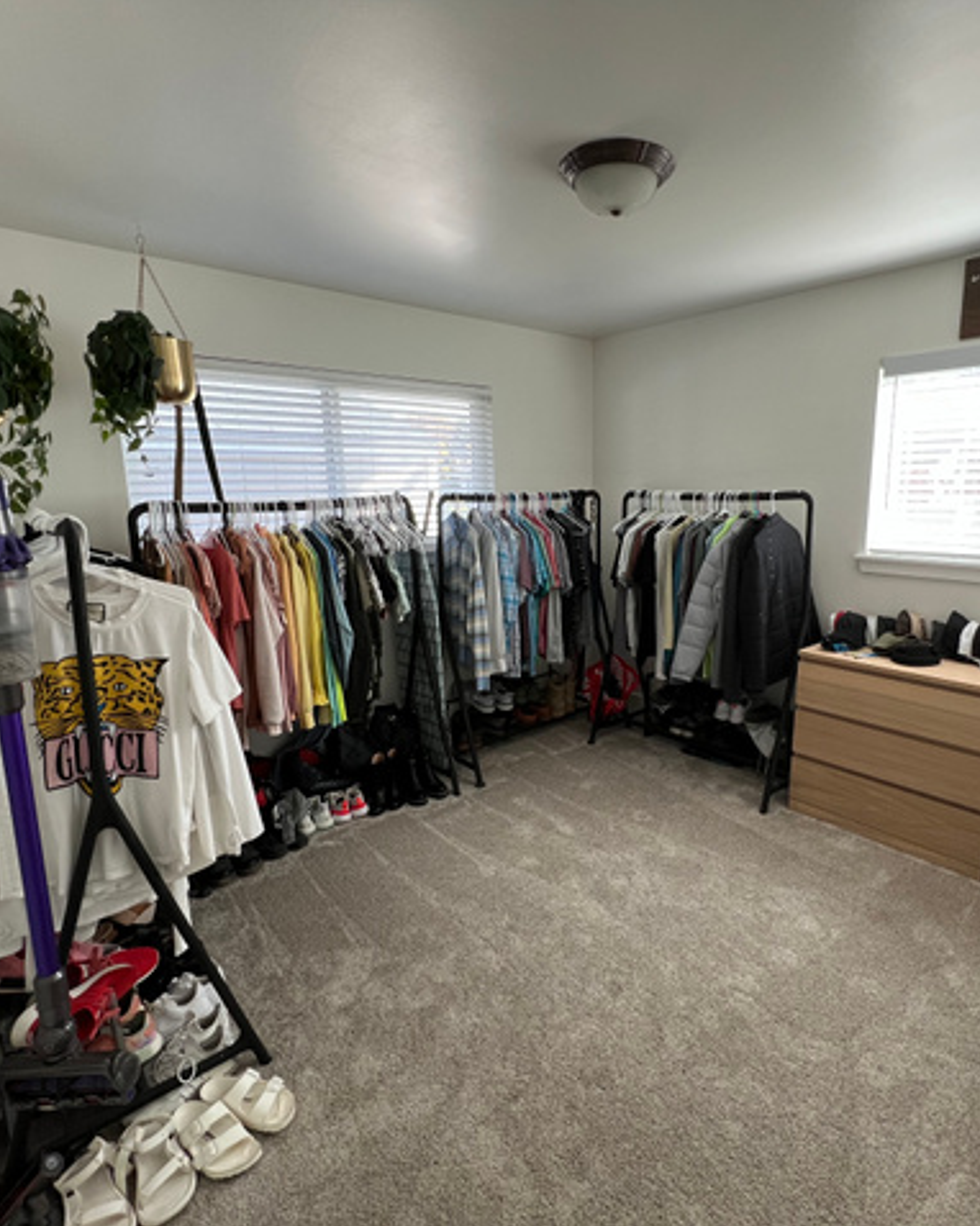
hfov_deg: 76.3
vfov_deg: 89.7
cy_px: 613
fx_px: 617
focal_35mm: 17
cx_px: 575
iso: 100
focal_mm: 1.57
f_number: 1.8
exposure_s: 1/121
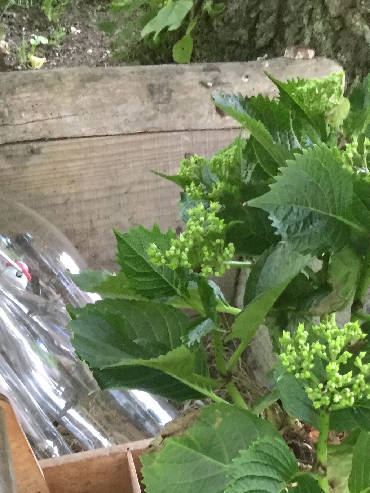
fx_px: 1054
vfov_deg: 24.5
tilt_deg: -56.1
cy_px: 549
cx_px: 89
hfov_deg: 19.8
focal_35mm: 74
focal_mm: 3.3
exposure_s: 1/33
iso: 160
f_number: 2.4
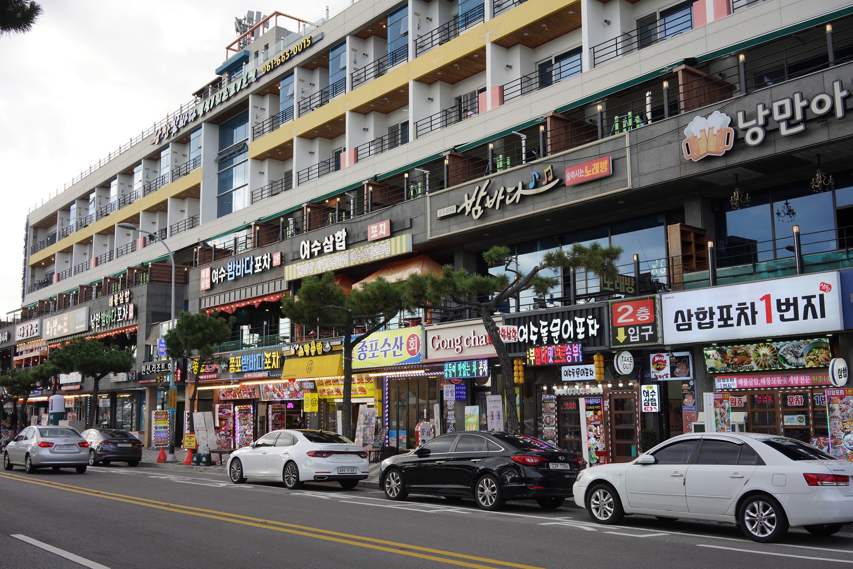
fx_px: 829
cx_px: 426
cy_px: 284
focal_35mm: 35
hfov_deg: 54.4
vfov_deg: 37.9
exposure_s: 1/100
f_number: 10
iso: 400
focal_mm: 35
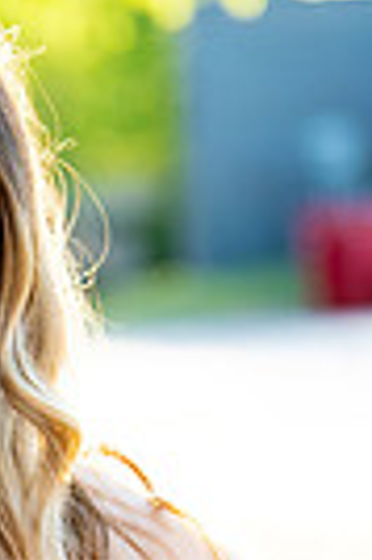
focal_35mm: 269
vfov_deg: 7.6
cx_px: -96
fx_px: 4180
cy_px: 790
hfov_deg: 5.1
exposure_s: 1/500
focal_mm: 80
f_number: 2.8
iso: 400
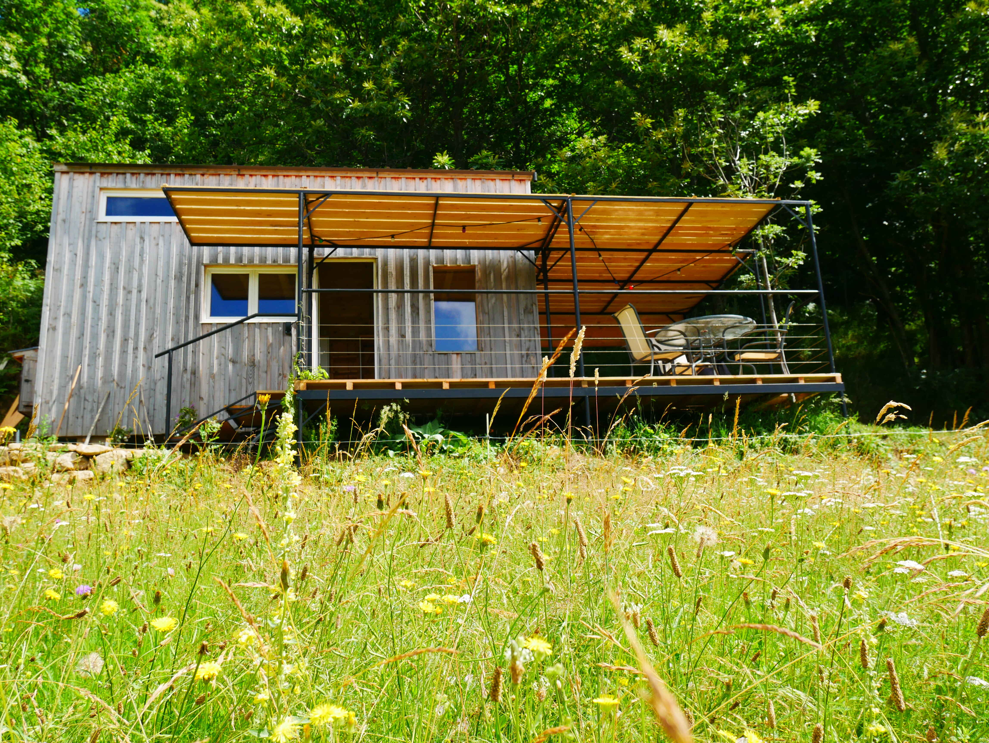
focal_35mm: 30
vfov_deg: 46.8
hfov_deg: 59.9
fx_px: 857
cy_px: 372
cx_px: 494
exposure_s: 1/320
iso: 200
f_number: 6.3
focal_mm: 15
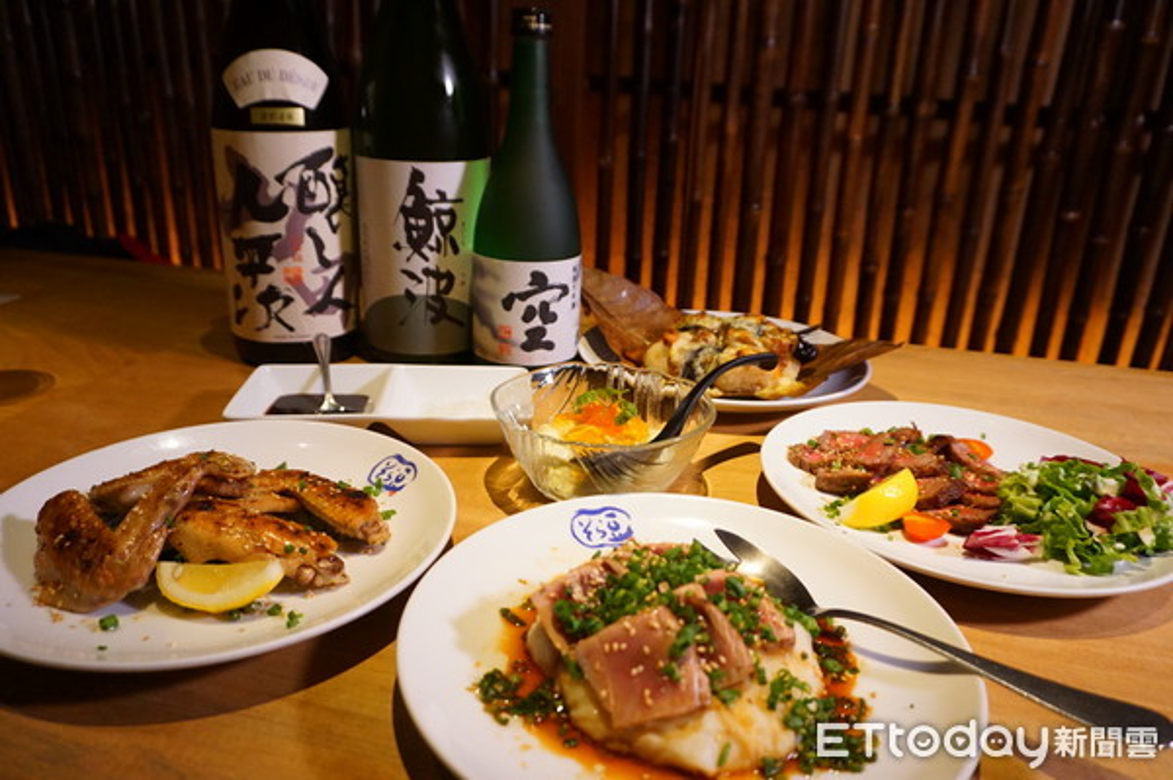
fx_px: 879
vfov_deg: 47.9
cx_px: 586
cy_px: 390
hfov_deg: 67.4
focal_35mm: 27
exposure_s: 1/60
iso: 2500
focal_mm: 18
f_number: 4
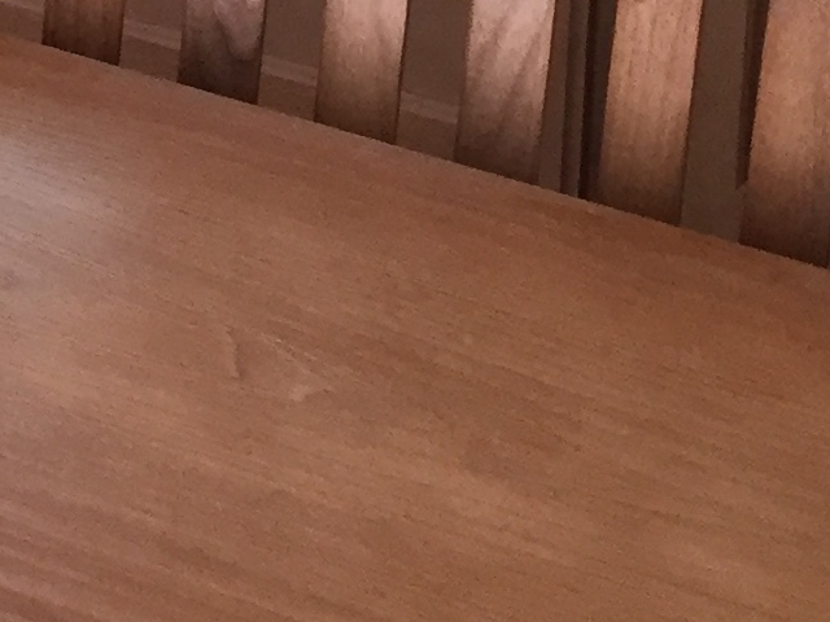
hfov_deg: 12.4
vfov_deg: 8.9
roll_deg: +2.3
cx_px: -584
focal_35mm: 148
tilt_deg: -13.5
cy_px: -938
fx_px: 3549
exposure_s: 1/30
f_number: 2.2
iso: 50
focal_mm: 4.15
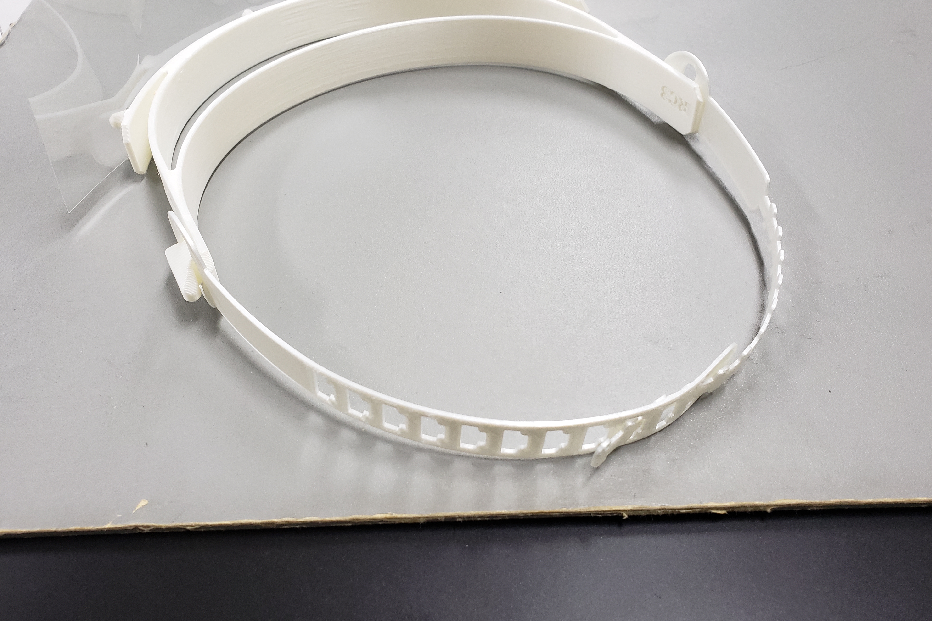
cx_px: 468
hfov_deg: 65.5
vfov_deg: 46.4
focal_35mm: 28
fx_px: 725
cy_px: 317
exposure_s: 1/60
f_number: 2.4
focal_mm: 4.3
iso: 250
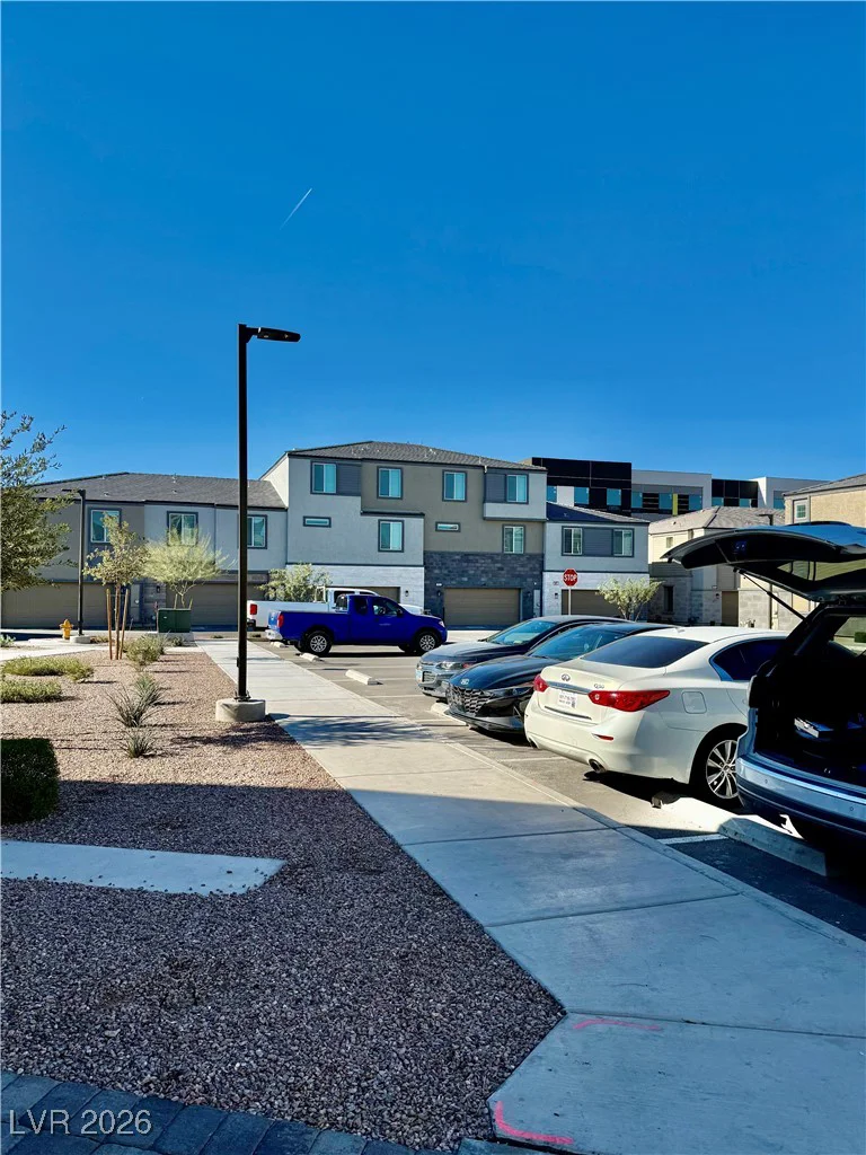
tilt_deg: +1.4
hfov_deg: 56.8
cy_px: 578
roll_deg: -1.0
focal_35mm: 24
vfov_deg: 71.6
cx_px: 433
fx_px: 801
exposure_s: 1/4673
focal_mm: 6.76
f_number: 1.78
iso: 100
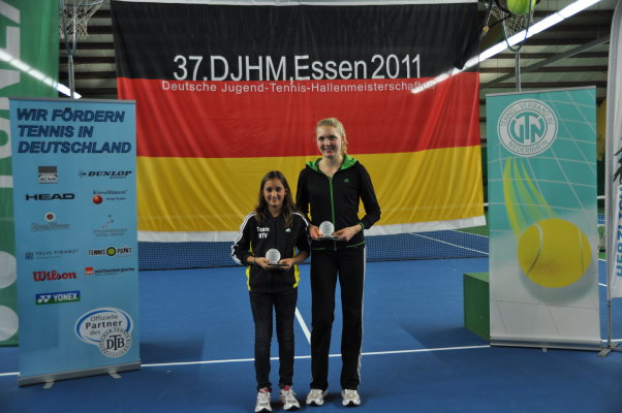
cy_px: 206
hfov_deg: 49.6
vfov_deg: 34.1
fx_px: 673
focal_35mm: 39
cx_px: 311
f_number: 4
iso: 400
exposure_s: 1/60
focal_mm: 26
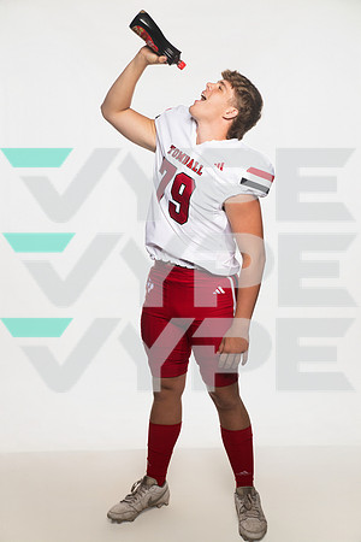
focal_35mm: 52
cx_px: 180
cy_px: 271
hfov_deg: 26.0
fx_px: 782
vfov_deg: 38.2
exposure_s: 1/200
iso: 500
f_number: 6.3
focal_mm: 52
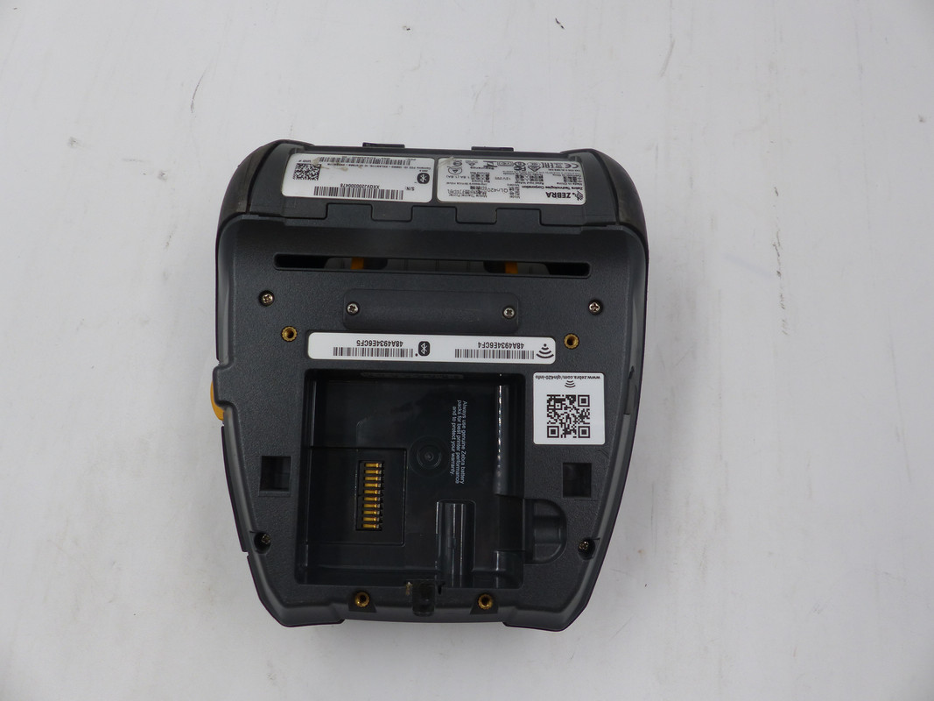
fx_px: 674
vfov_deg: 54.9
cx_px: 467
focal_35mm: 25
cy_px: 350
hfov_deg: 69.4
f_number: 3.5
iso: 100
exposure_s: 1/125
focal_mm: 4.5
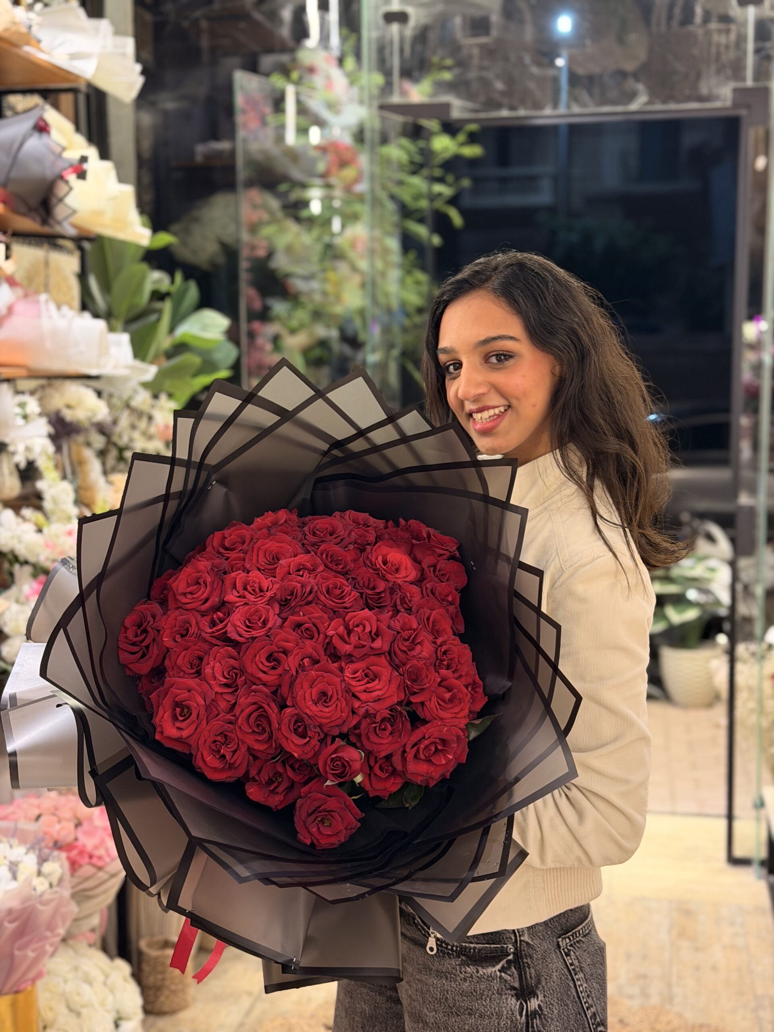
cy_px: 516
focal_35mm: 48
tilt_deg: -7.5
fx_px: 1431
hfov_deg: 30.3
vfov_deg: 39.7
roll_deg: +0.7
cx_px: 387
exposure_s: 1/50
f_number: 1.78
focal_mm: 6.76
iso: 200
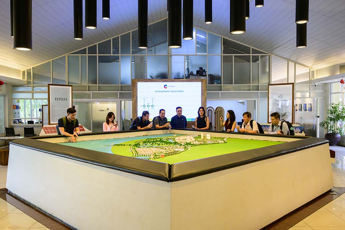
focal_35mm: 32
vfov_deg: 41.1
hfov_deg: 58.7
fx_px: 307
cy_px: 115
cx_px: 172
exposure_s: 1/250
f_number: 5.6
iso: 2800
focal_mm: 32
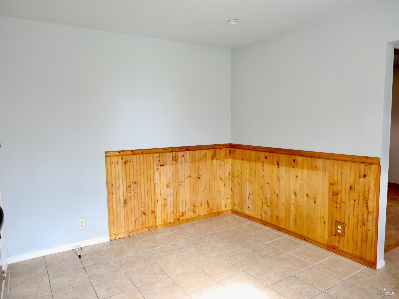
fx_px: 277
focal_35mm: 24
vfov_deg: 56.8
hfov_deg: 71.6
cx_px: 200
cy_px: 150
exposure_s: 1/80
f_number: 1.7
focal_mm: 10.9
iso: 200
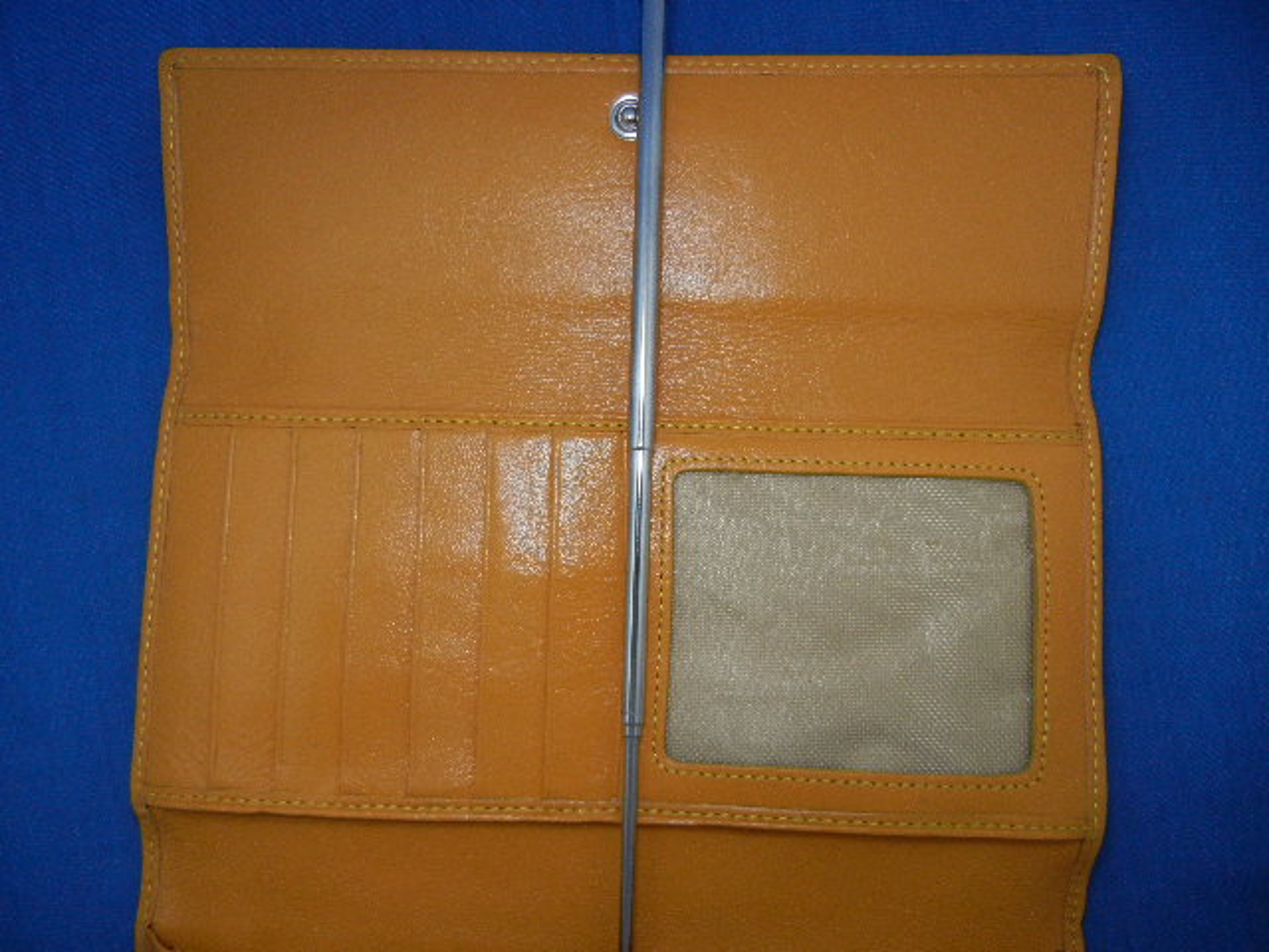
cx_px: 634
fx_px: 1100
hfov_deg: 60.0
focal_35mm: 30
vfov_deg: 46.8
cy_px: 476
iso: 507
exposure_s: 1/30
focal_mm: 5.4
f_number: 7
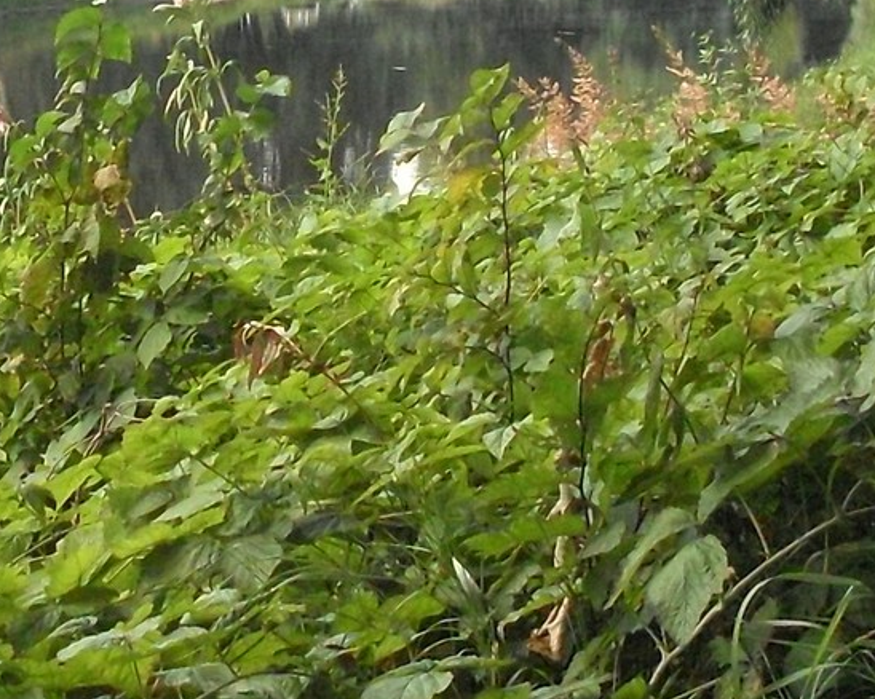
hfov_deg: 19.6
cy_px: 15
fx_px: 2511
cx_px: 216
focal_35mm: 97
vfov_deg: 15.6
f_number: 8.4
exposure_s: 1/90
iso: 400
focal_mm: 6.3
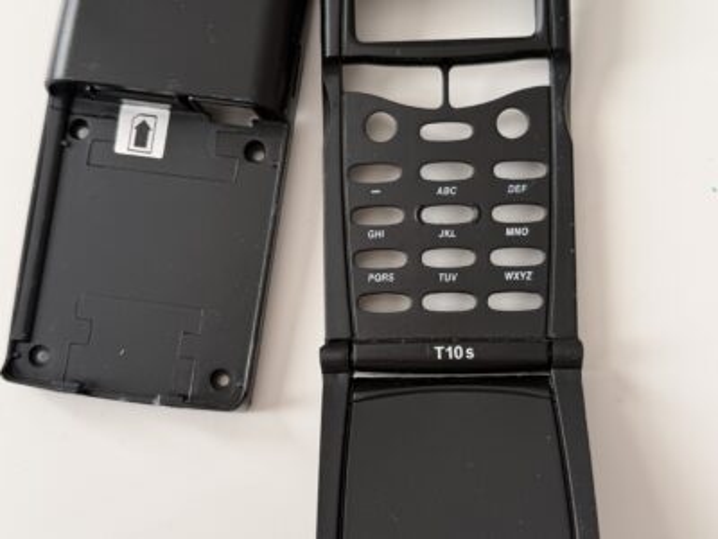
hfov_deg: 52.6
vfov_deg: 40.7
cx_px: 359
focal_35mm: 35
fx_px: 726
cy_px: 270
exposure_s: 1/134
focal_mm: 6.76
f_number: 1.78
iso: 50
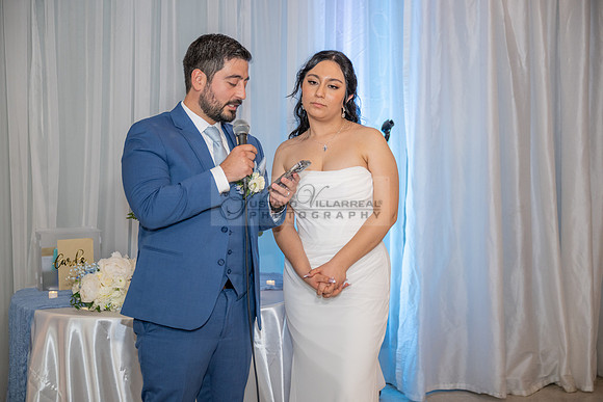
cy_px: 201
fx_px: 921
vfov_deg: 24.6
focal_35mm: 55
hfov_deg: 36.2
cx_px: 302
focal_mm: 55
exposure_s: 1/160
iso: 1000
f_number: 2.8
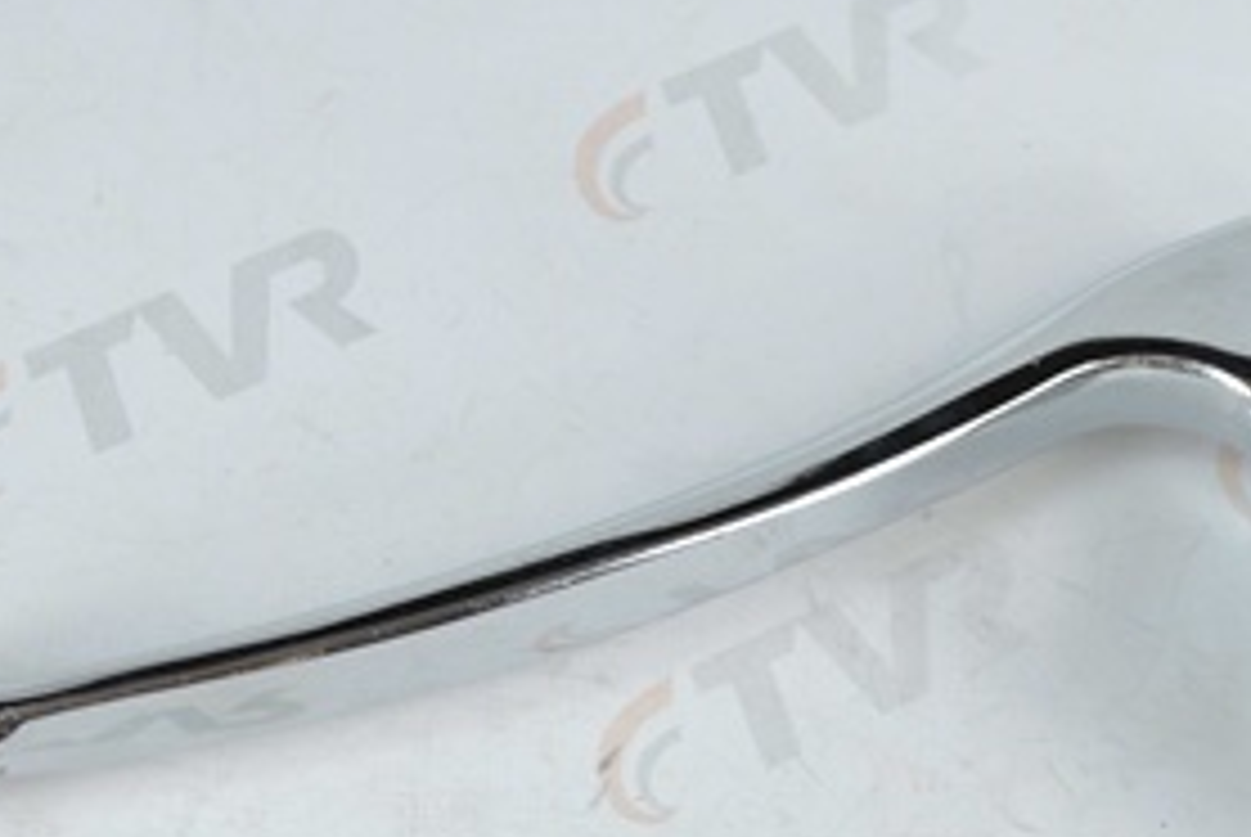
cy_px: 684
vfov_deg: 10.6
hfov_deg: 15.8
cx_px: 956
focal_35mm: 129
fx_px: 4487
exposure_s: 1/25
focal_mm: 40
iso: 200
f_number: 6.3
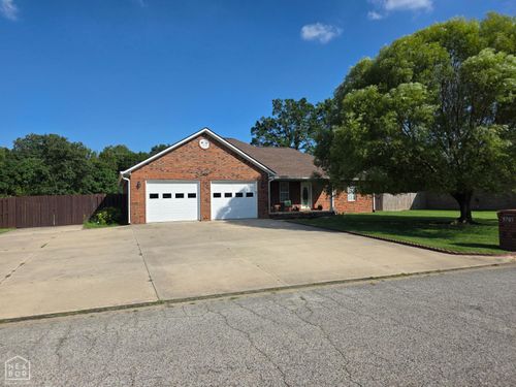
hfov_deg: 73.9
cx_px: 258
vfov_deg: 58.9
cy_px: 194
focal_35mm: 23
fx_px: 343
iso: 80
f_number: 1.7
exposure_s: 1/7333
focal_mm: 6.3
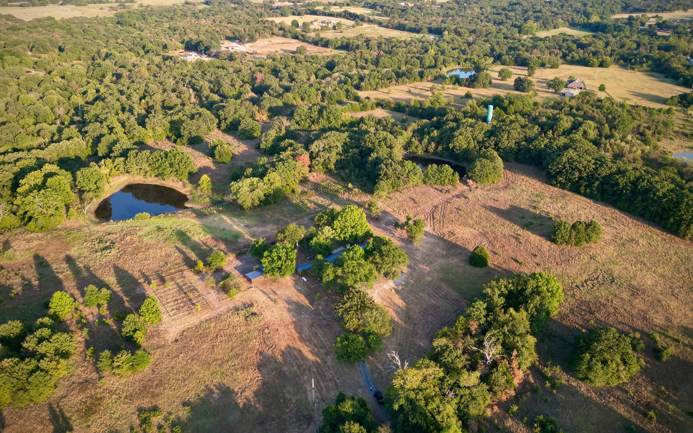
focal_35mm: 28
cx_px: 343
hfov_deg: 66.5
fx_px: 529
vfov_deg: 44.4
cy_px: 188
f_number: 1.7
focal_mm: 6.72
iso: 140
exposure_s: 1/125
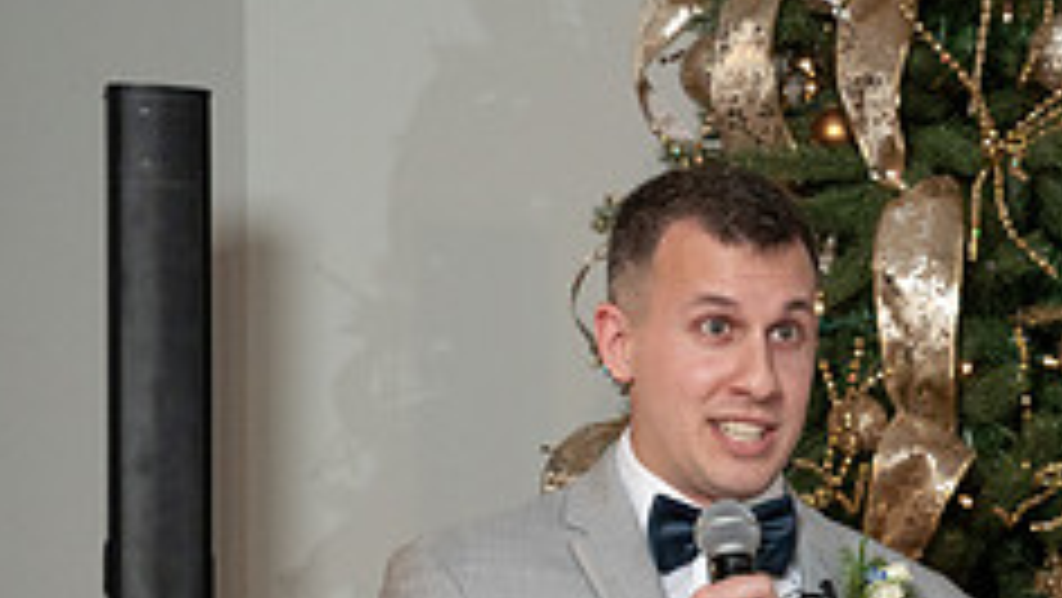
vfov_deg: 6.4
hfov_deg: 11.4
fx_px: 5268
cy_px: 821
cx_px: 1129
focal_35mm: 187
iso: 2000
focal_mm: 70
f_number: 5.6
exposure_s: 1/200
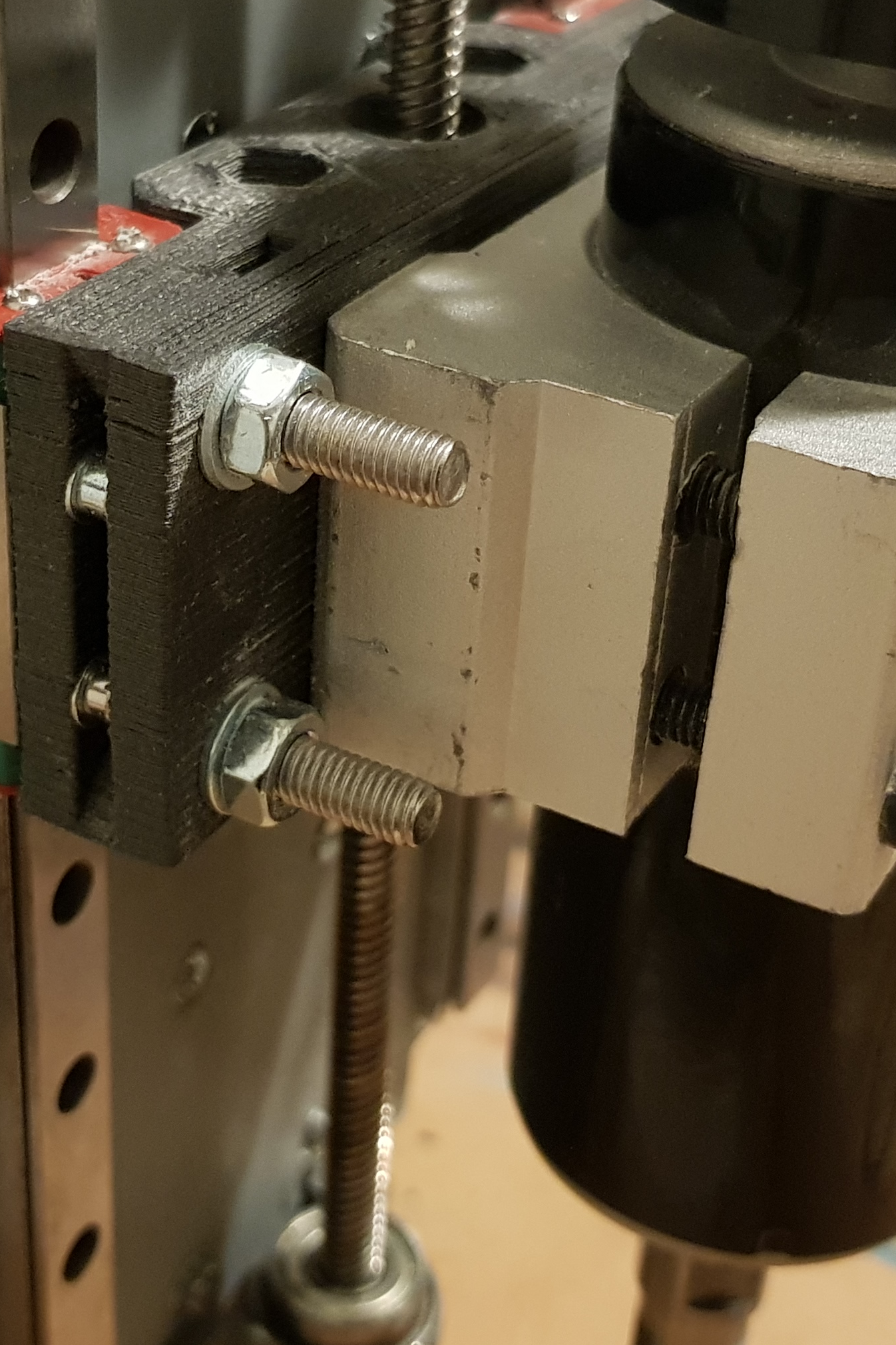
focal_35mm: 54
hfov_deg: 25.0
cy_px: 563
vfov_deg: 36.8
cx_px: 359
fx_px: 2016
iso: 400
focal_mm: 4.2
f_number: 1.7
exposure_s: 1/10
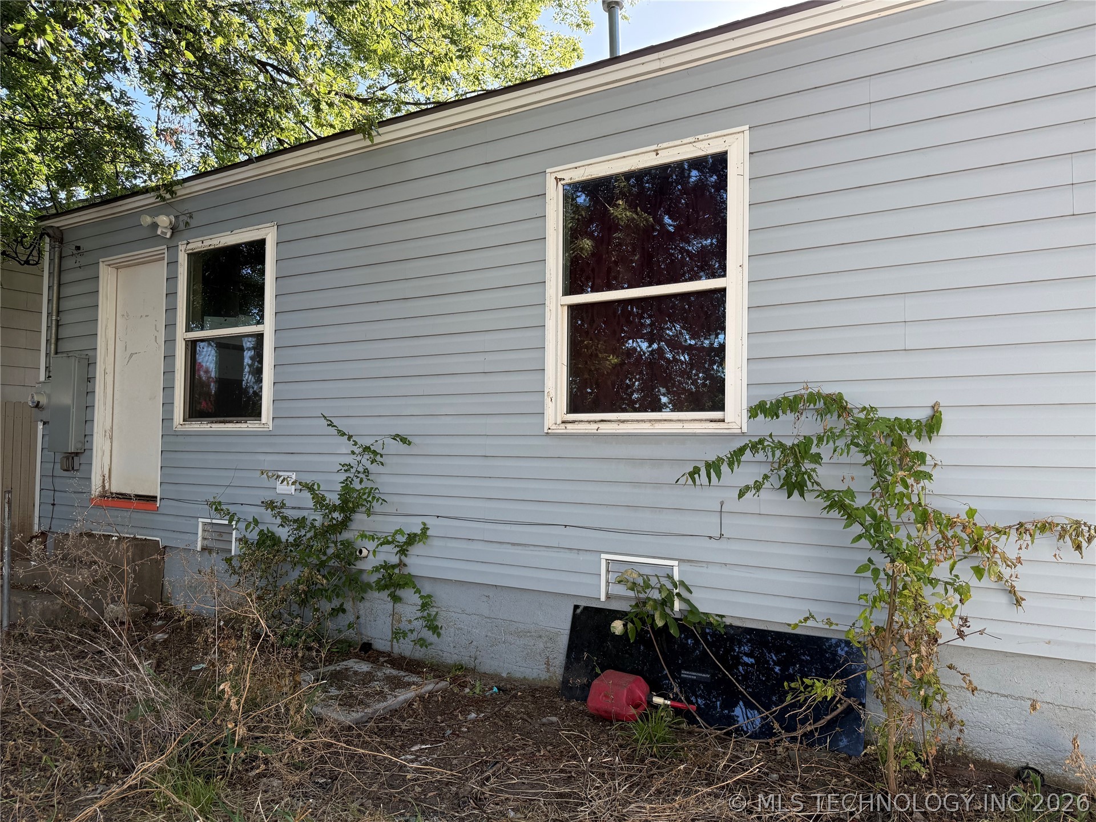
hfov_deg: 71.6
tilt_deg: +2.1
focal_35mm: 24
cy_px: 411
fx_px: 760
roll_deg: -1.4
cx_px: 548
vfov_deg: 56.8
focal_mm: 6.76
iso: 100
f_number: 1.78
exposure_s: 1/593
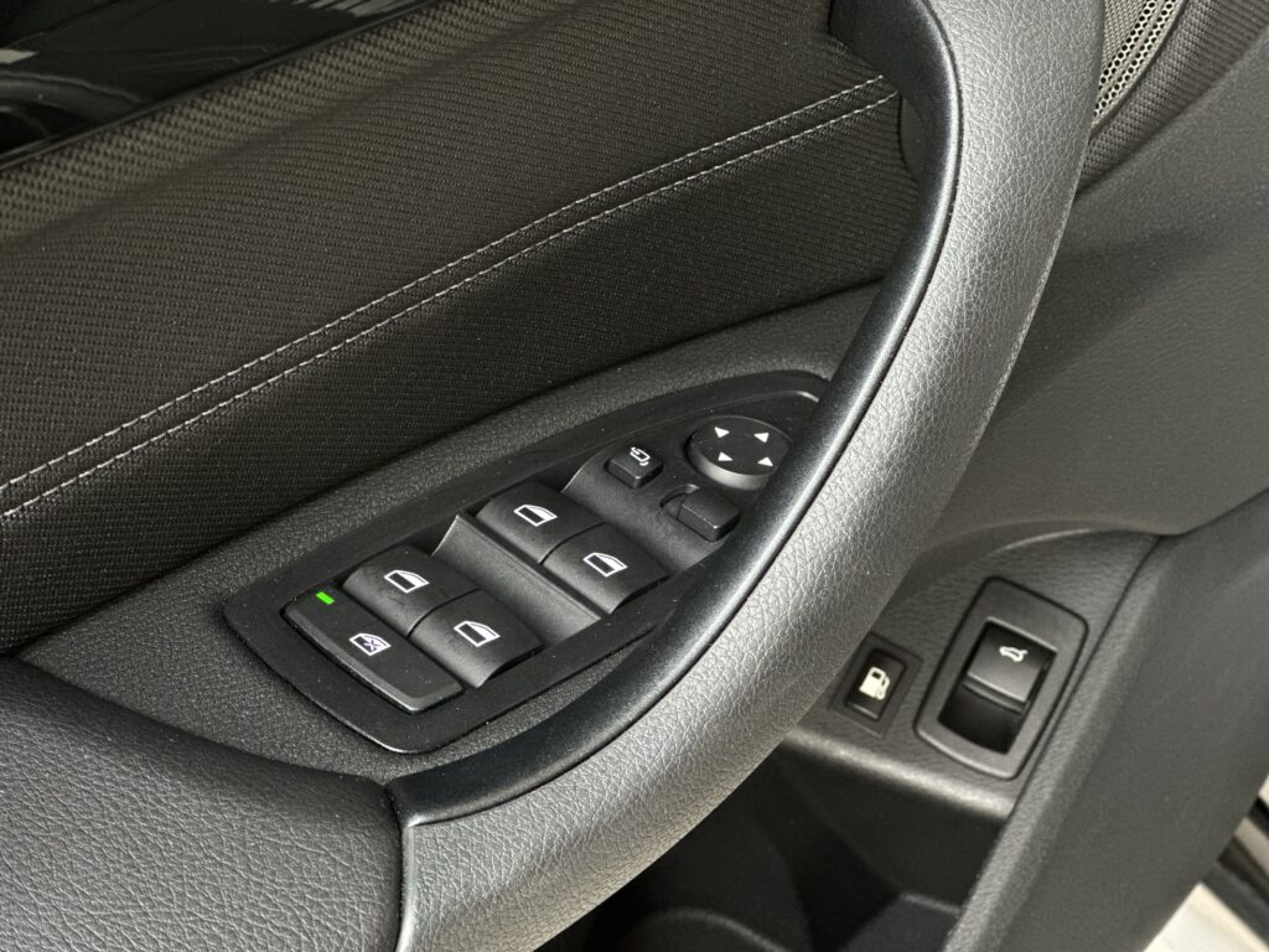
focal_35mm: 77
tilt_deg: -39.5
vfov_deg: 19.1
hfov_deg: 25.3
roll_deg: -1.1
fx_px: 2823
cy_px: 476
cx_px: 634
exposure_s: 1/40
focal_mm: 9
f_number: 2.8
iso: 320
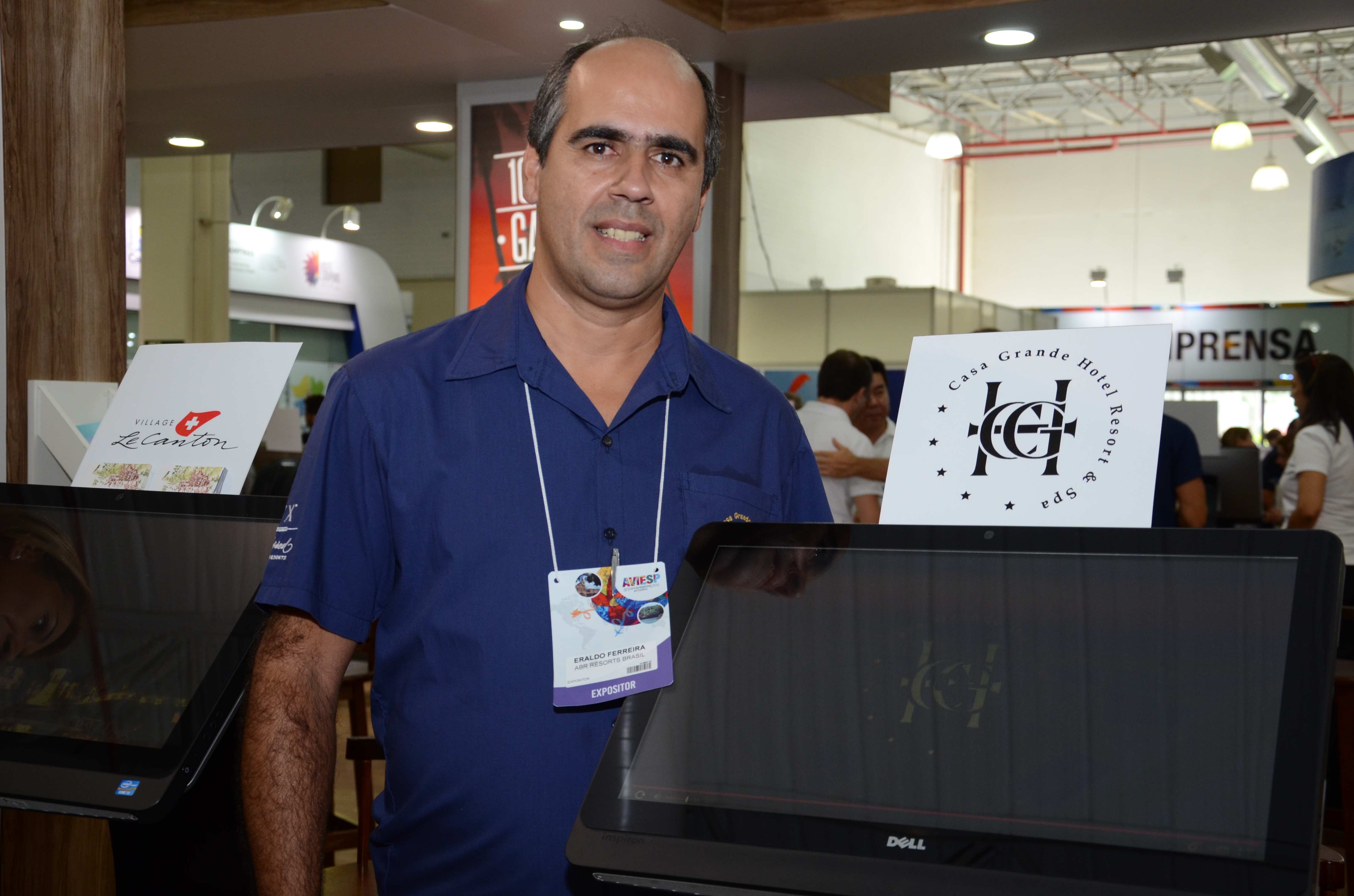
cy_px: 448
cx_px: 677
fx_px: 1802
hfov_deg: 41.2
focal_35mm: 48
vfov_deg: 28.0
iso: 500
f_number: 4.5
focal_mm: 32
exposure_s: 1/100
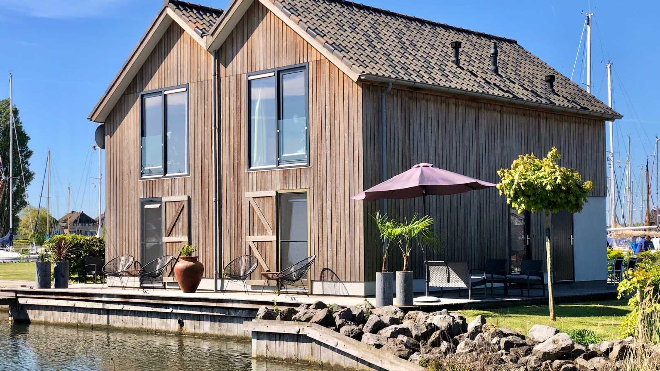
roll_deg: -0.5
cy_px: 199
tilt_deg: +1.9
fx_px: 998
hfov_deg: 36.6
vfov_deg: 21.1
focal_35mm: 57
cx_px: 330
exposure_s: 1/774
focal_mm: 6
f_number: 2.4
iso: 16
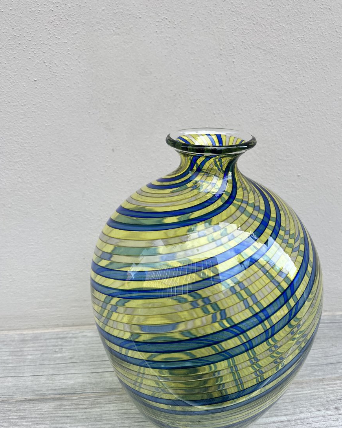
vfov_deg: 62.1
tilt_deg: -15.1
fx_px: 354
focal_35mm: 28
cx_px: 169
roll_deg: +0.4
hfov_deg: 51.5
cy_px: 192
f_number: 1.6
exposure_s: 1/394
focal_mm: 5.1
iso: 50
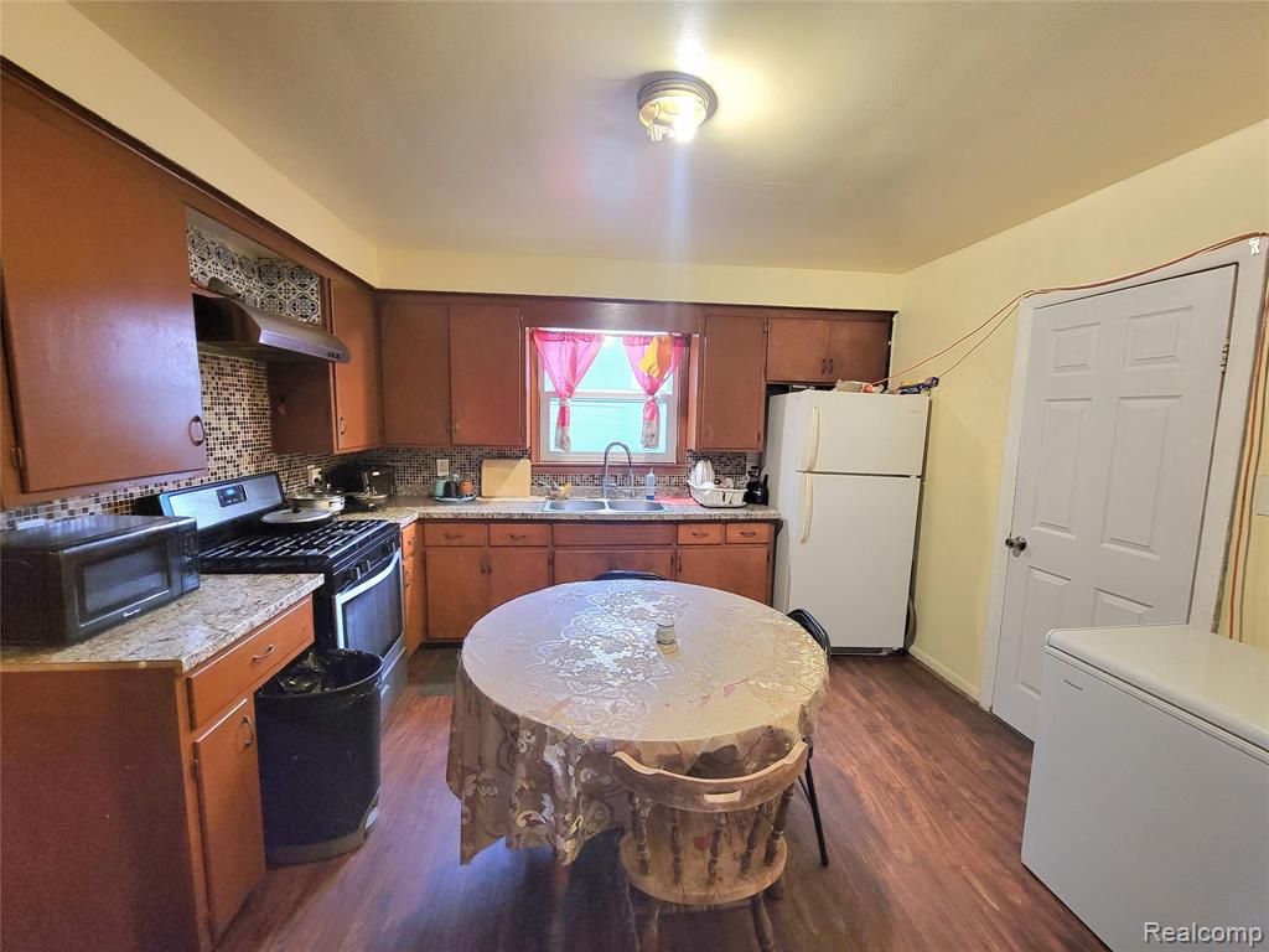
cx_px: 634
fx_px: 477
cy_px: 476
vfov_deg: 89.9
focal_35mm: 13
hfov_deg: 106.2
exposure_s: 1/30
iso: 320
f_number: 2.2
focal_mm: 2.2
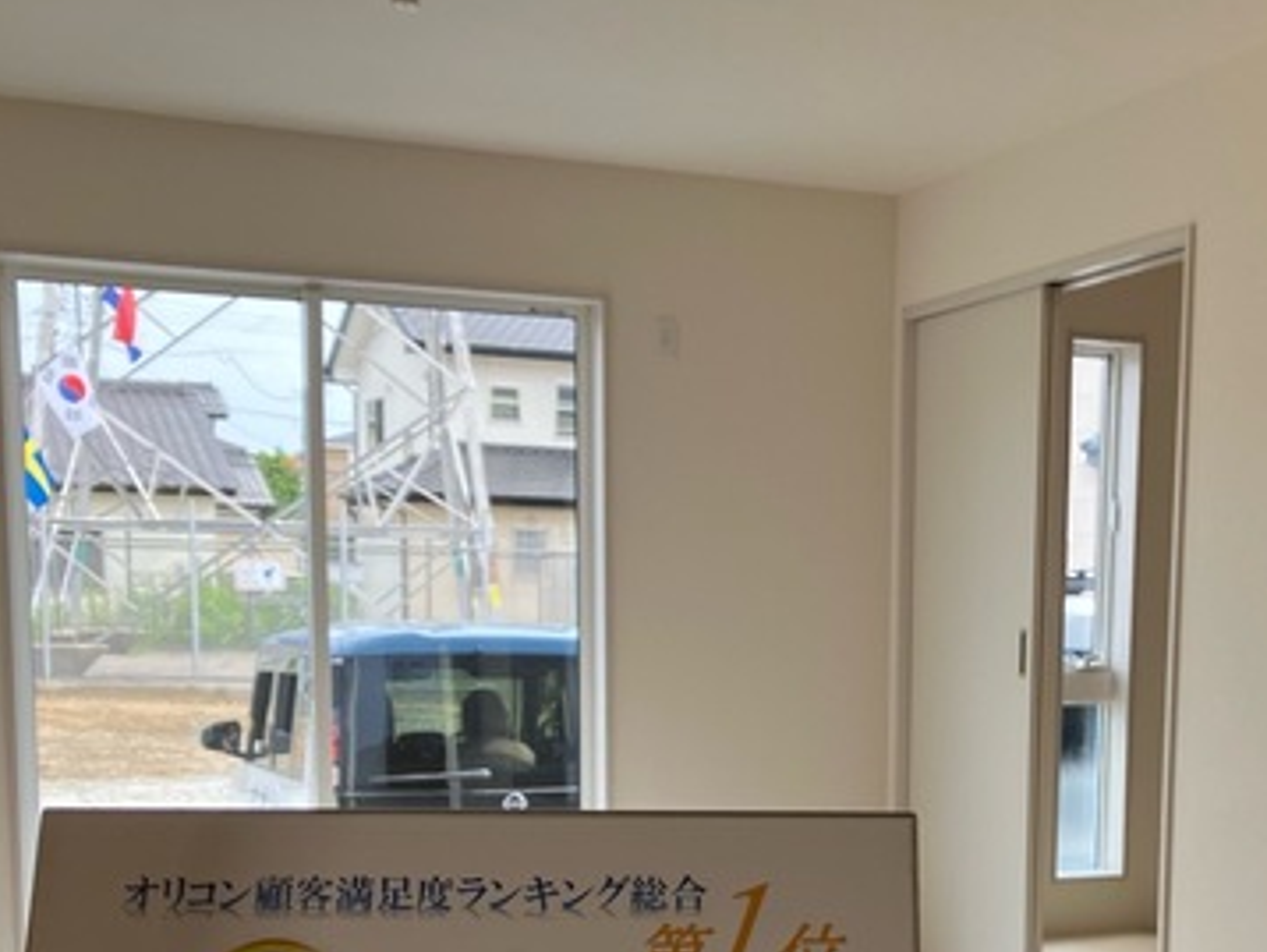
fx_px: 1831
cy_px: 814
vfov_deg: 28.3
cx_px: 902
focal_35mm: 50
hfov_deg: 37.5
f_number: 1.8
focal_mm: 3.99
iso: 32
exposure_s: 1/122
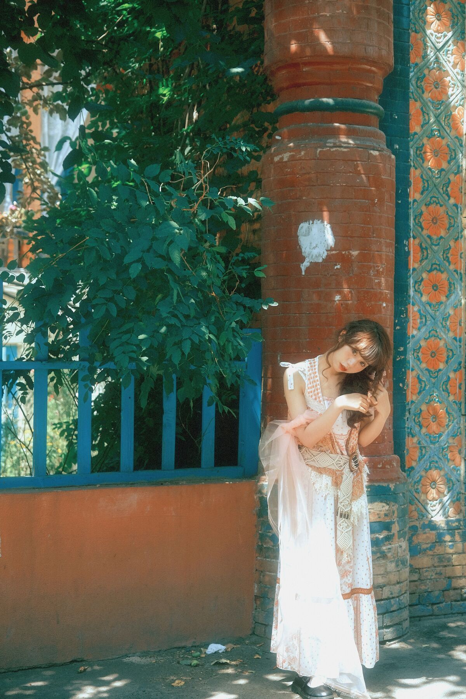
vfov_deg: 33.4
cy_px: 350
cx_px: 233
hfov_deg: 22.6
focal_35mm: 60
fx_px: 1165
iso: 160
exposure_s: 1/250
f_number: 2.8
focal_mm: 40.1
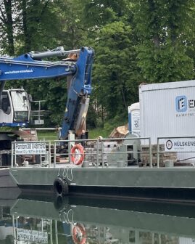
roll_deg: +1.7
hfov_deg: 13.7
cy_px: 116
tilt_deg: +0.1
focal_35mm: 107
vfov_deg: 17.9
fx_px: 772
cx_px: 273
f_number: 1.78
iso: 64
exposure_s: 1/604
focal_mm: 6.86
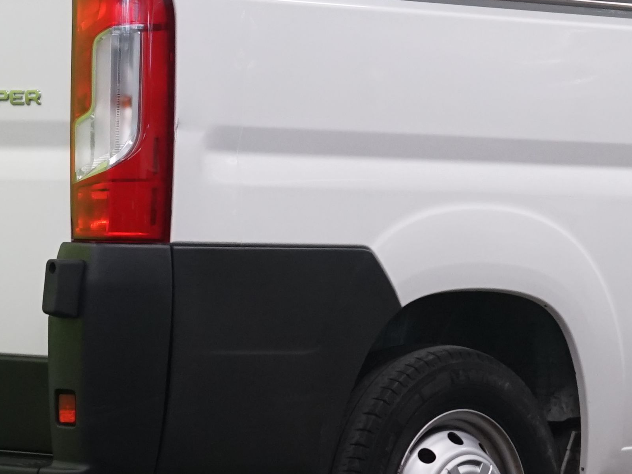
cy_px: 119
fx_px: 3944
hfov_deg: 9.2
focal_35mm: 216
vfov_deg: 6.9
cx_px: 398
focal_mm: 60
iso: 1250
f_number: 7.1
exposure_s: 1/25
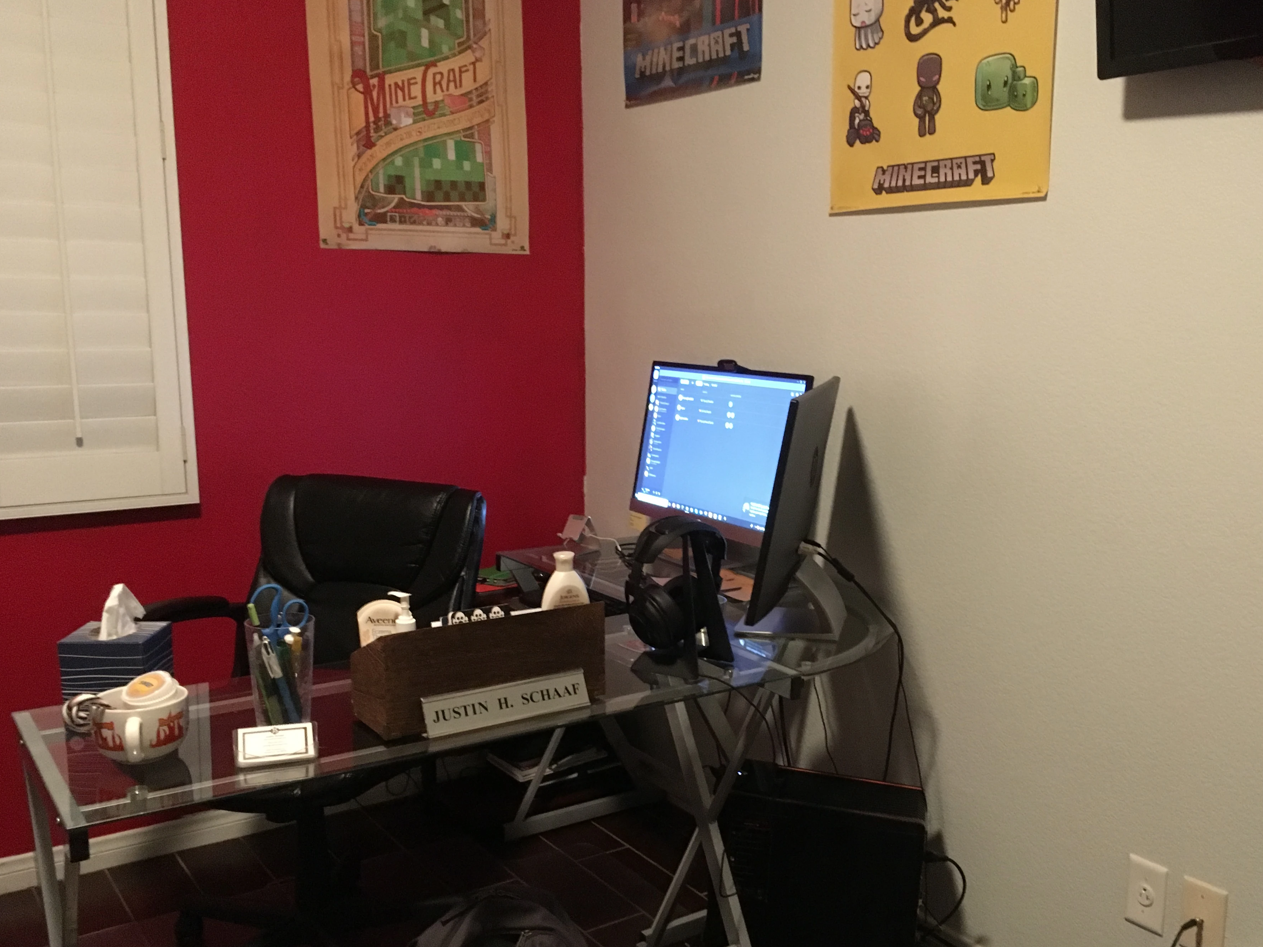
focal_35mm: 33
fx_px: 1204
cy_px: 519
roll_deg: -0.9
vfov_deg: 42.9
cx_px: 709
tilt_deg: -11.8
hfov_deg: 55.2
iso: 500
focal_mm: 4.15
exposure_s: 1/15
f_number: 2.2
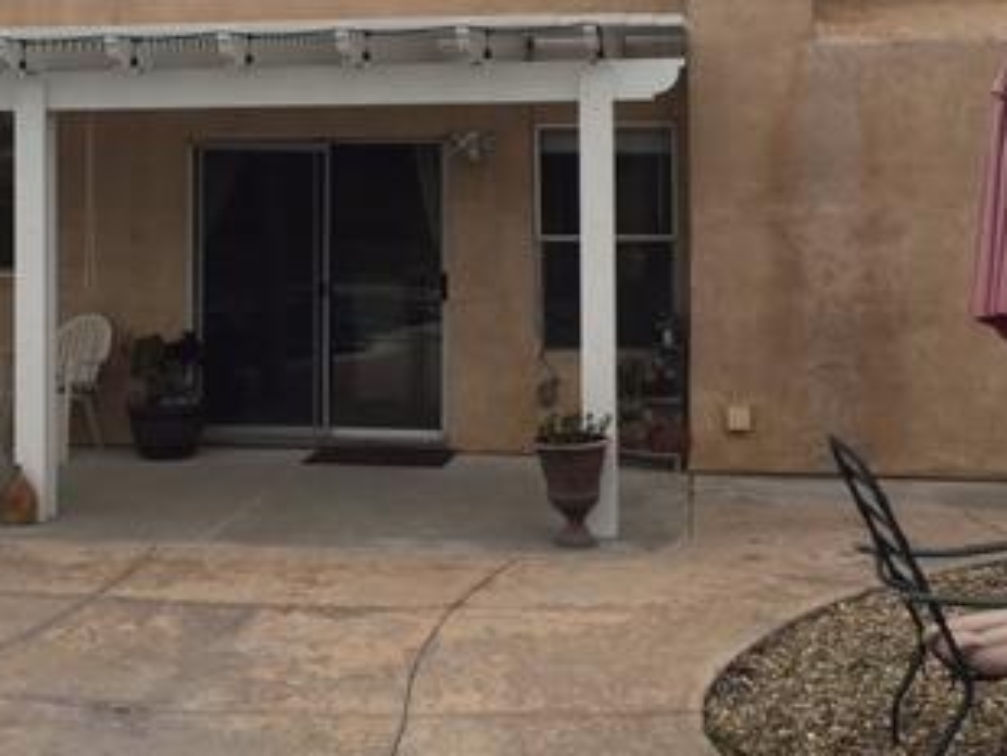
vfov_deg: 24.1
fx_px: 1746
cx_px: 391
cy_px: 156
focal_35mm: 60
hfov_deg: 32.1
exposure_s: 1/1304
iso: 25
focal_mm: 4.15
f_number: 2.2
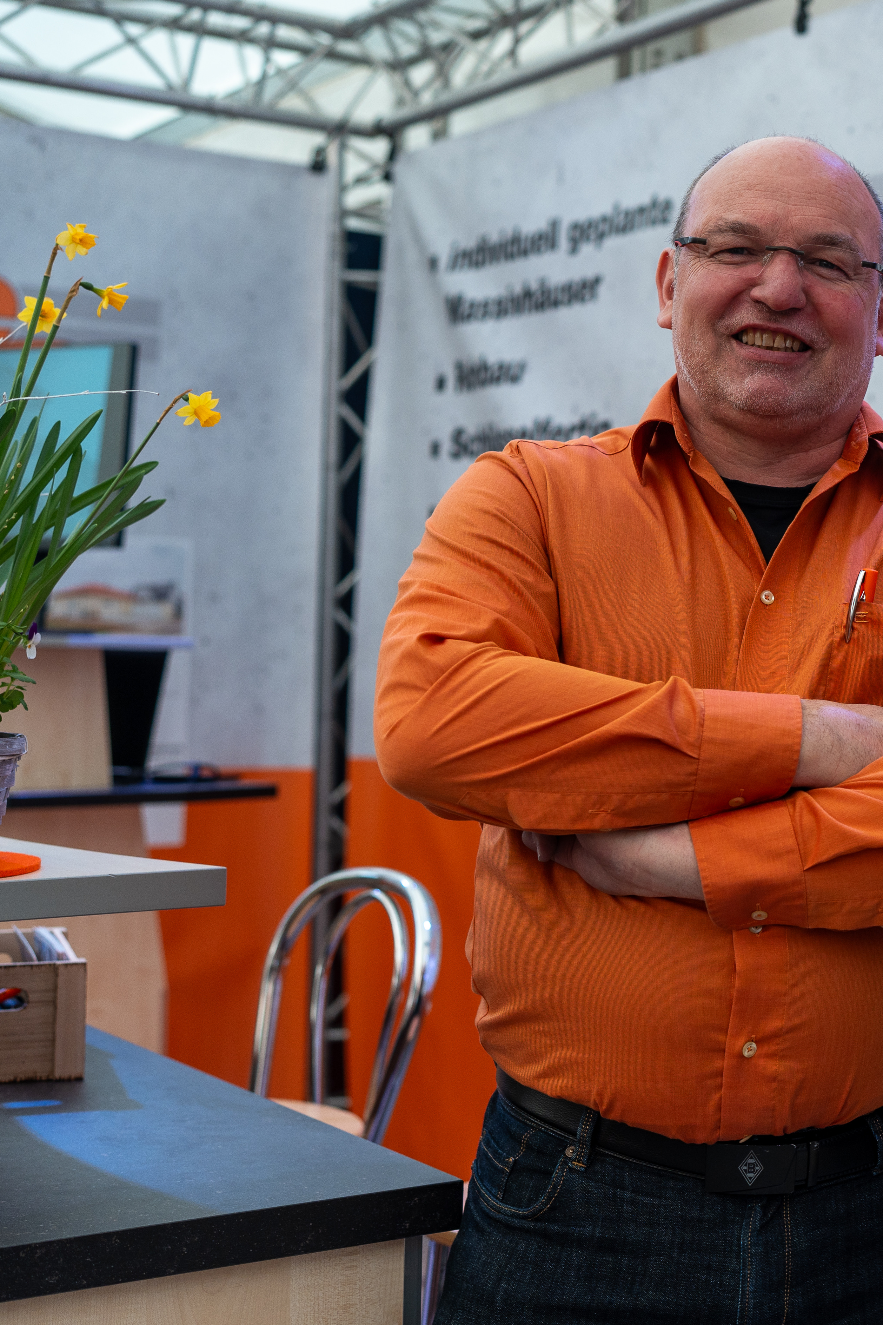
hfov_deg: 19.4
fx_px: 2391
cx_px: 1133
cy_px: 599
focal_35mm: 65
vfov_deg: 30.9
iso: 100
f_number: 2.5
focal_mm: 35
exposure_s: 1/60
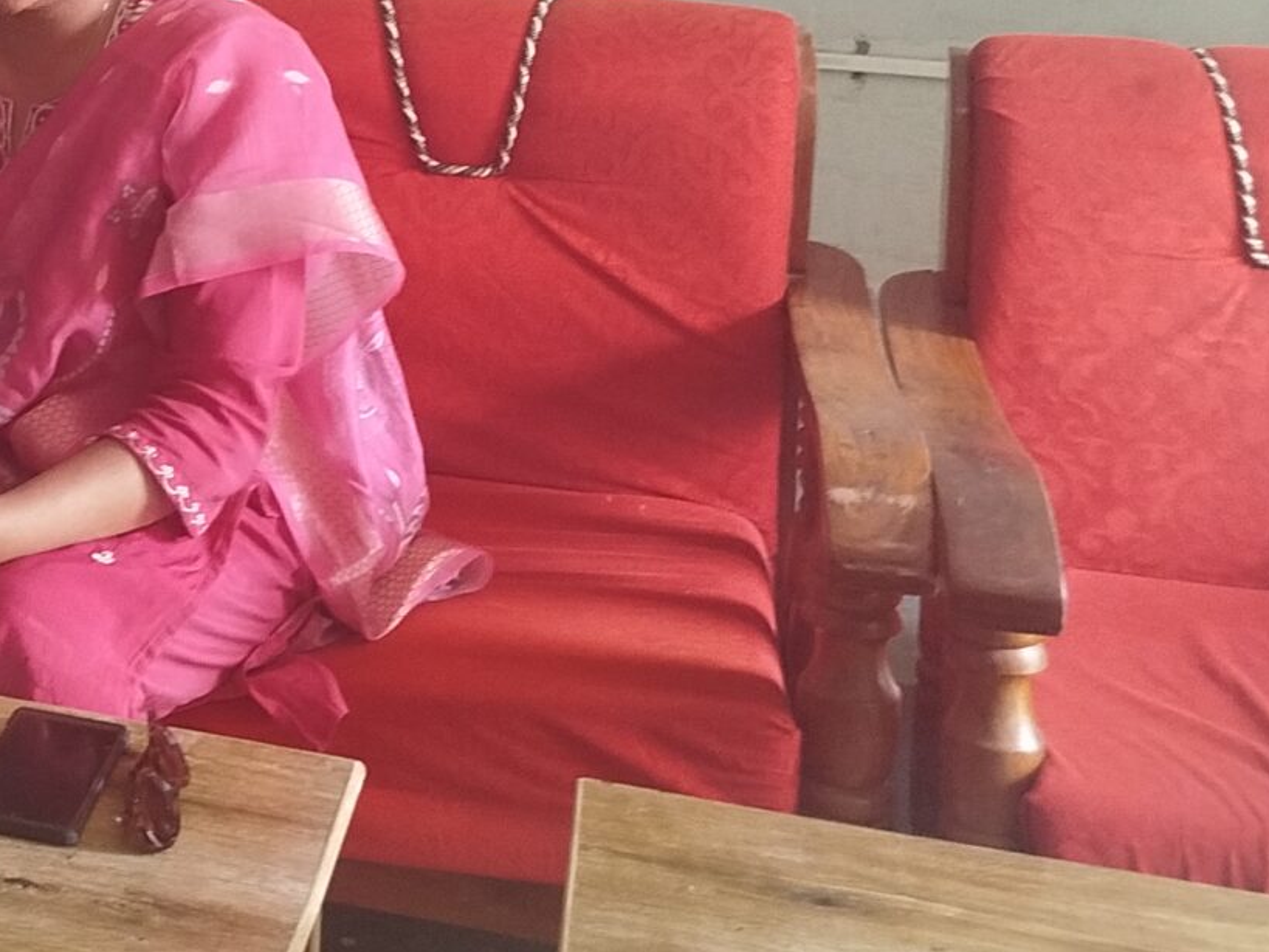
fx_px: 2749
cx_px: -236
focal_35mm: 75
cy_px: -212
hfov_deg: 23.8
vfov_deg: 18.5
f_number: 1.7
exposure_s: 1/33
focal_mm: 5.31
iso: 400
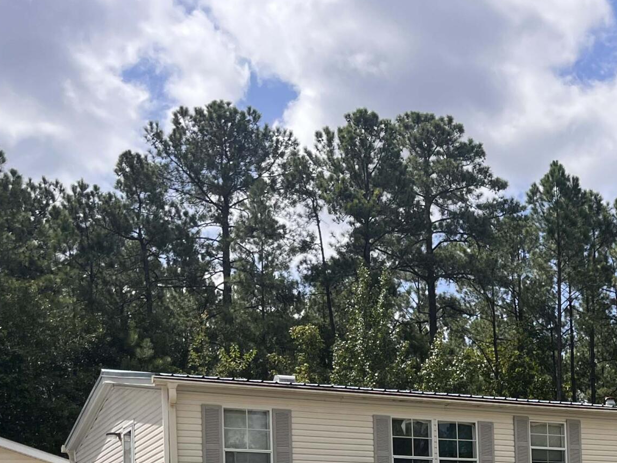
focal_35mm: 68
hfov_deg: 26.8
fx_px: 1212
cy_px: 547
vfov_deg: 20.3
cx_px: 636
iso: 50
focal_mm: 5.1
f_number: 1.6
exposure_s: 1/3135
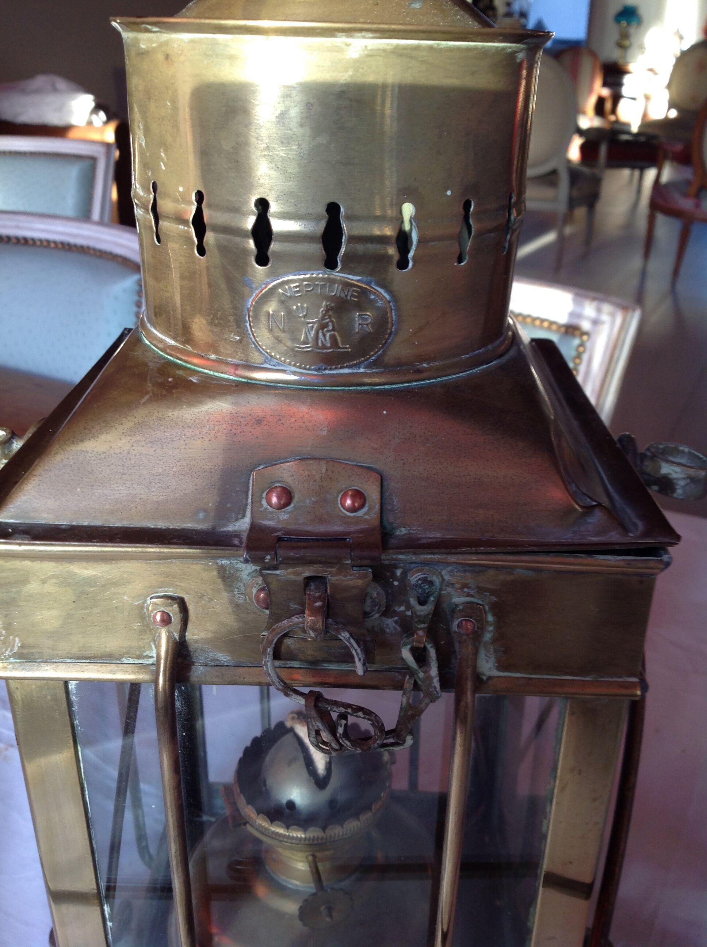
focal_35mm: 35
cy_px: 474
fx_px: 956
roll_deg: +1.1
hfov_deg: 40.6
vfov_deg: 52.7
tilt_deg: -24.7
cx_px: 354
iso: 64
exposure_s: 1/30
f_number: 2.4
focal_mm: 4.28
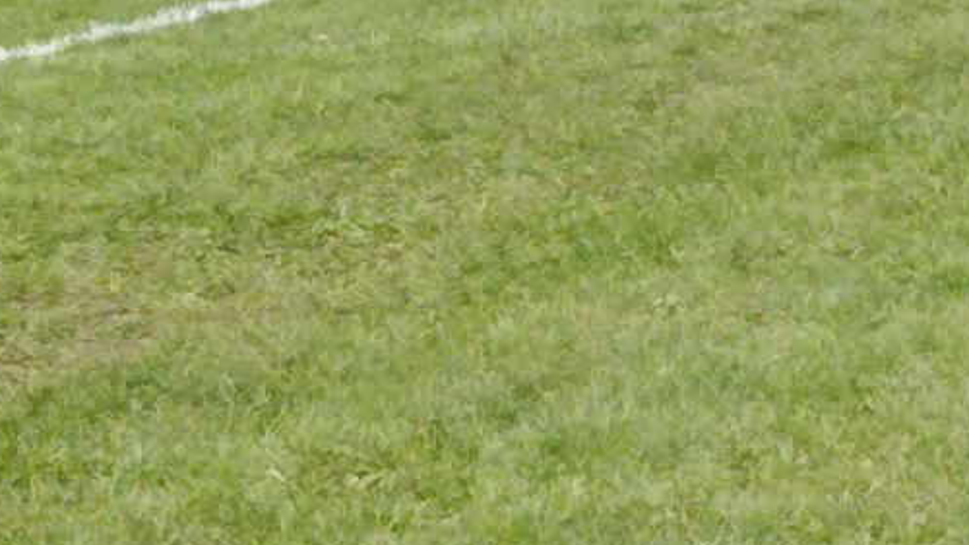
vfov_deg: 19.4
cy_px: -126
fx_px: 1490
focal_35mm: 58
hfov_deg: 34.9
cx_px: 776
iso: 100
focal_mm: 3.46
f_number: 2.2
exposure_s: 1/837
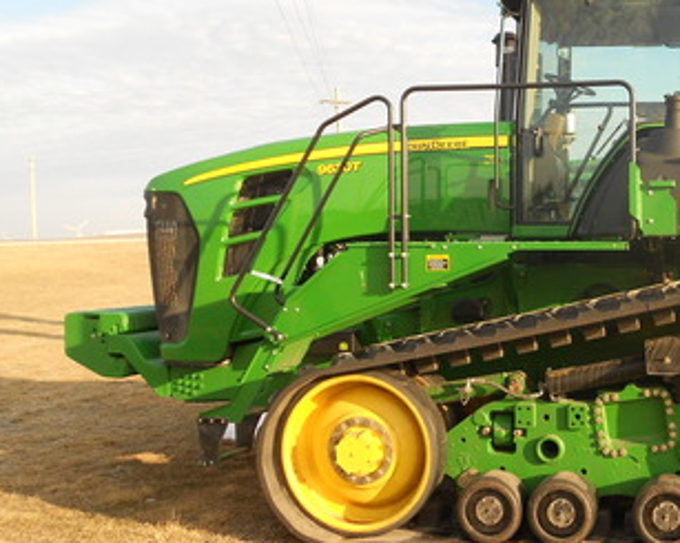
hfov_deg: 39.1
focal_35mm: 45
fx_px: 905
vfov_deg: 33.4
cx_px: 571
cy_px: 259
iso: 80
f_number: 3.2
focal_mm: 4.6
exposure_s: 1/320
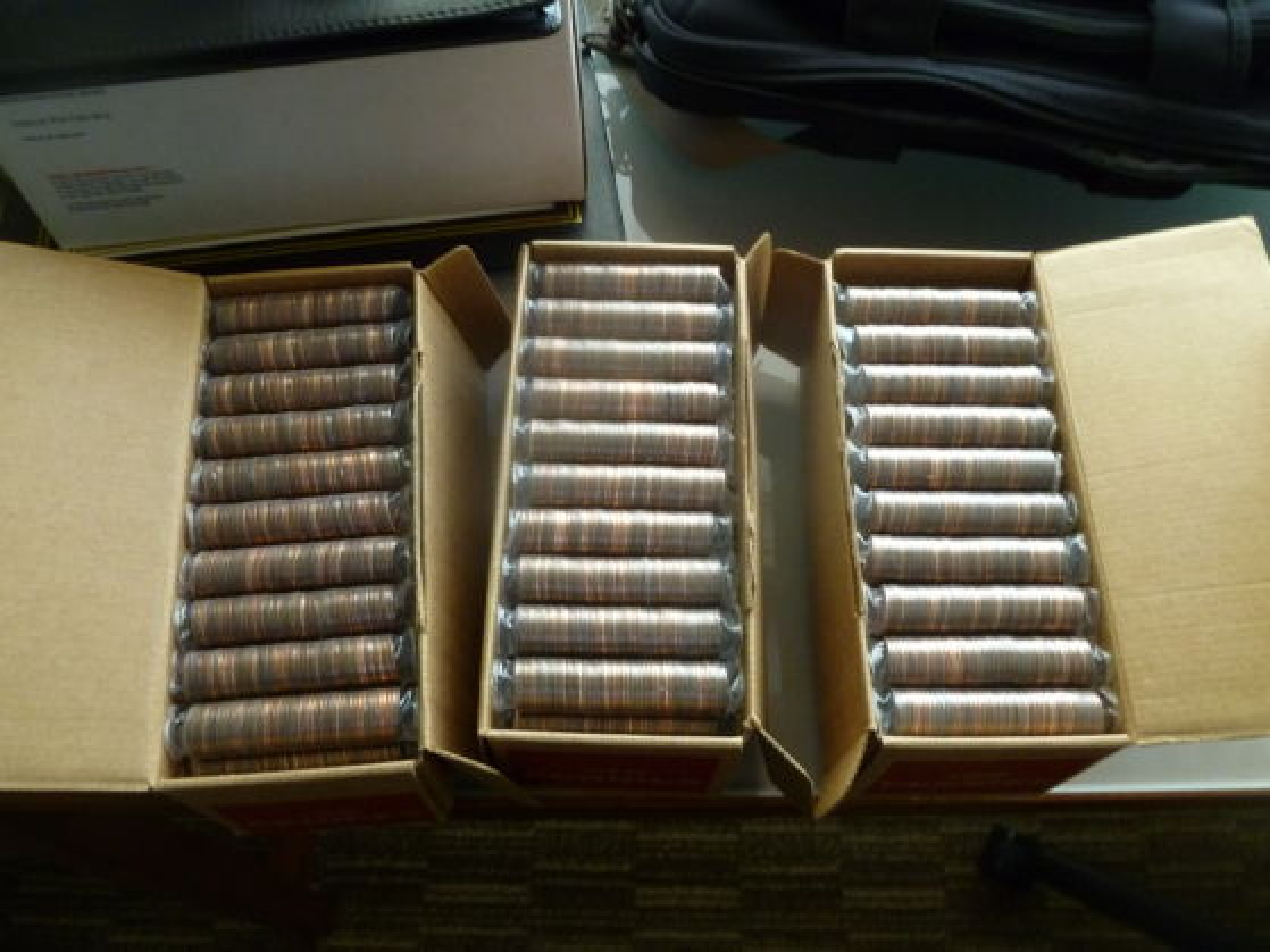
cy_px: 476
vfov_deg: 49.7
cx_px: 635
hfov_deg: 63.5
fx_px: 1027
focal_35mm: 28
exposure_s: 1/8
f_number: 3.3
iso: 400
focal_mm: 5
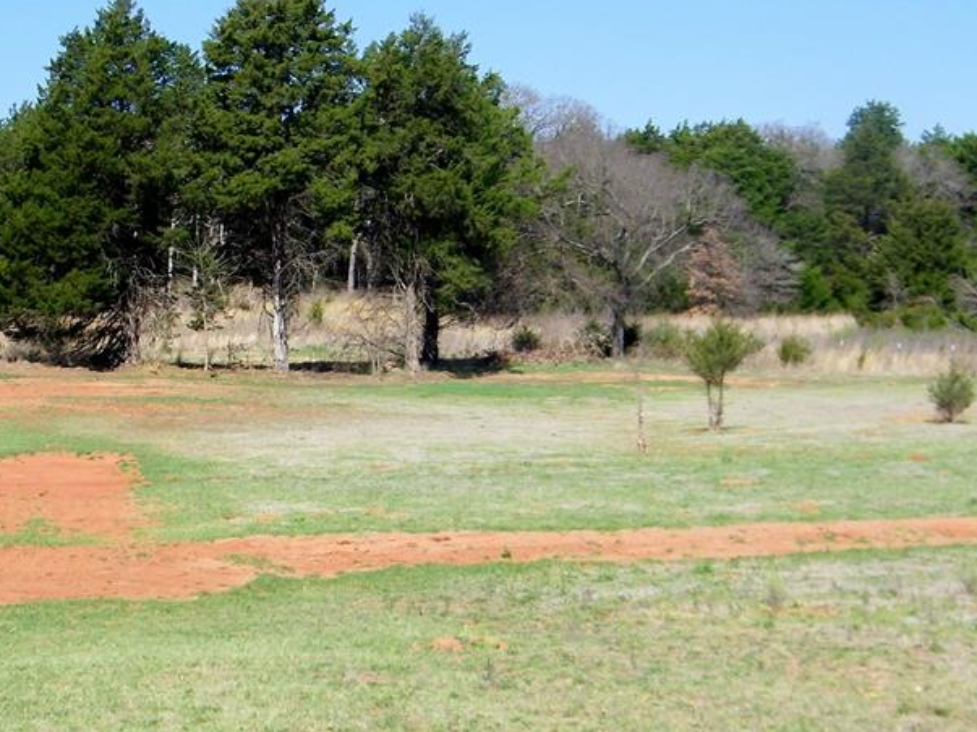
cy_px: 500
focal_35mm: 90
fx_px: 2540
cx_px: 481
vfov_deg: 16.4
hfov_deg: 21.8
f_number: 8
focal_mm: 9.4
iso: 80
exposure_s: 1/200
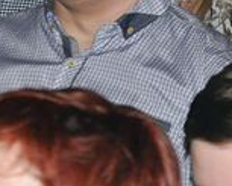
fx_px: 3330
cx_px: 323
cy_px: -122
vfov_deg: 3.2
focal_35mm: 484
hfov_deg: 4.0
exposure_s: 1/60
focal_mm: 62
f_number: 5.3
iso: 1000
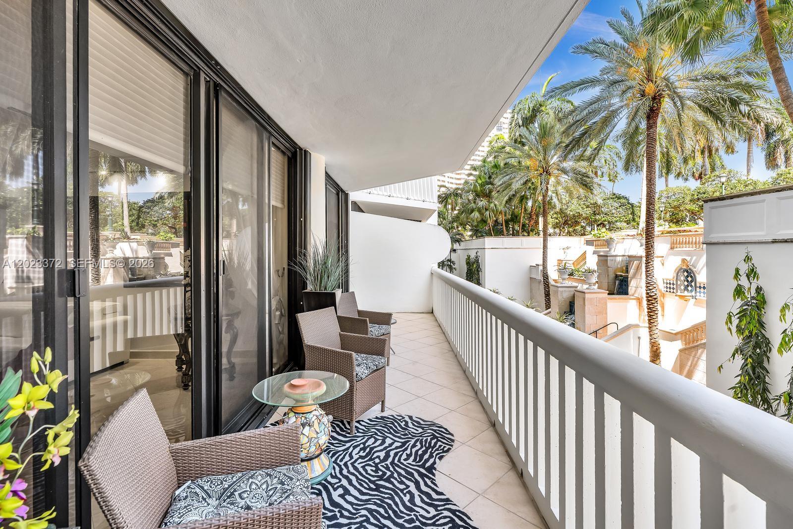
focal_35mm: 16
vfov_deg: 73.8
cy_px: 264
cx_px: 396
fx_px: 352
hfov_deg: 96.7
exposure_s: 1/40
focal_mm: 16
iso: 200
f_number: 8
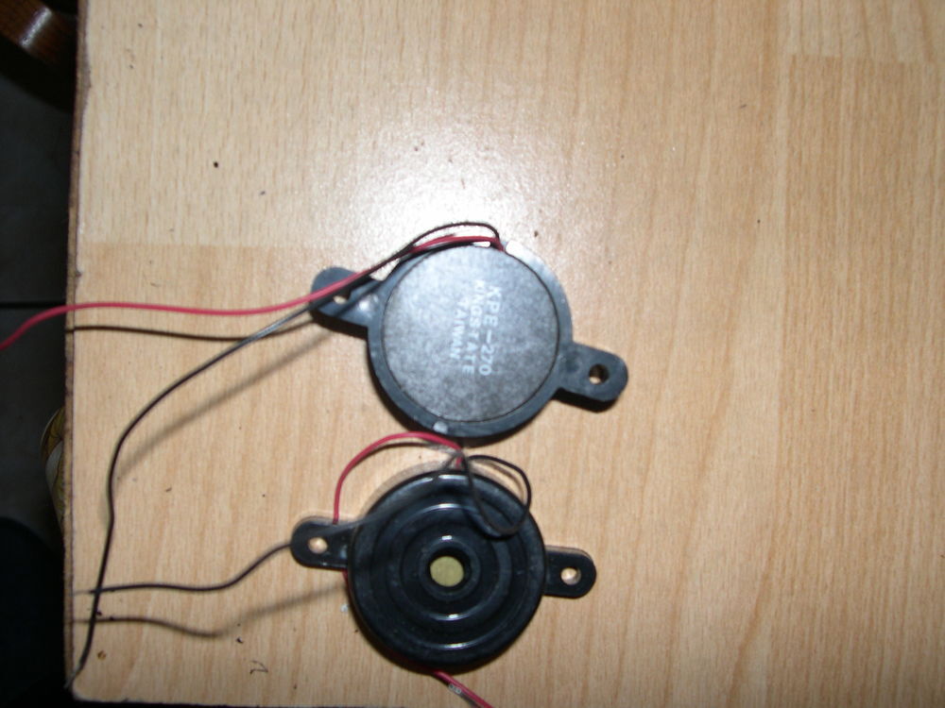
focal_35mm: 38
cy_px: 354
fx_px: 1037
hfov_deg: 49.0
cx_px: 472
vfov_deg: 37.7
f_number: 7.6
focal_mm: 8
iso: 100
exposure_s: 1/60
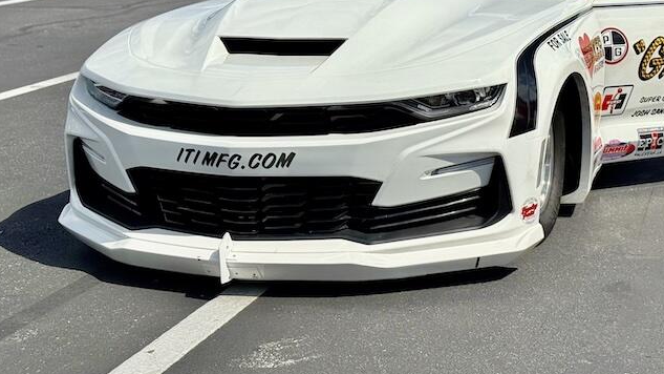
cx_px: 471
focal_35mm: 76
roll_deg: -0.5
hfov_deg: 27.6
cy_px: 79
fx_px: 1338
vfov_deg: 15.8
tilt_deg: -5.2
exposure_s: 1/11364
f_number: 1.78
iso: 64
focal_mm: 6.76
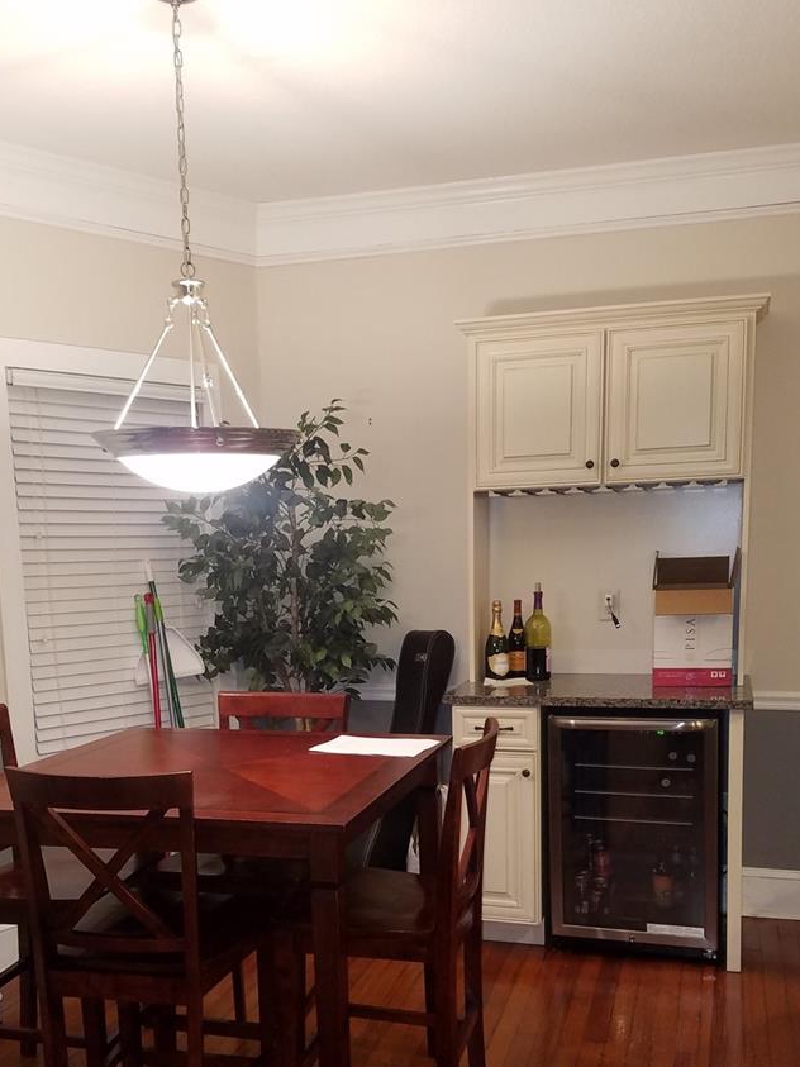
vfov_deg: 49.2
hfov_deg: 38.6
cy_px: 720
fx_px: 1140
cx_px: 375
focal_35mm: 37
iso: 125
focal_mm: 4.2
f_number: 1.7
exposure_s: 1/17
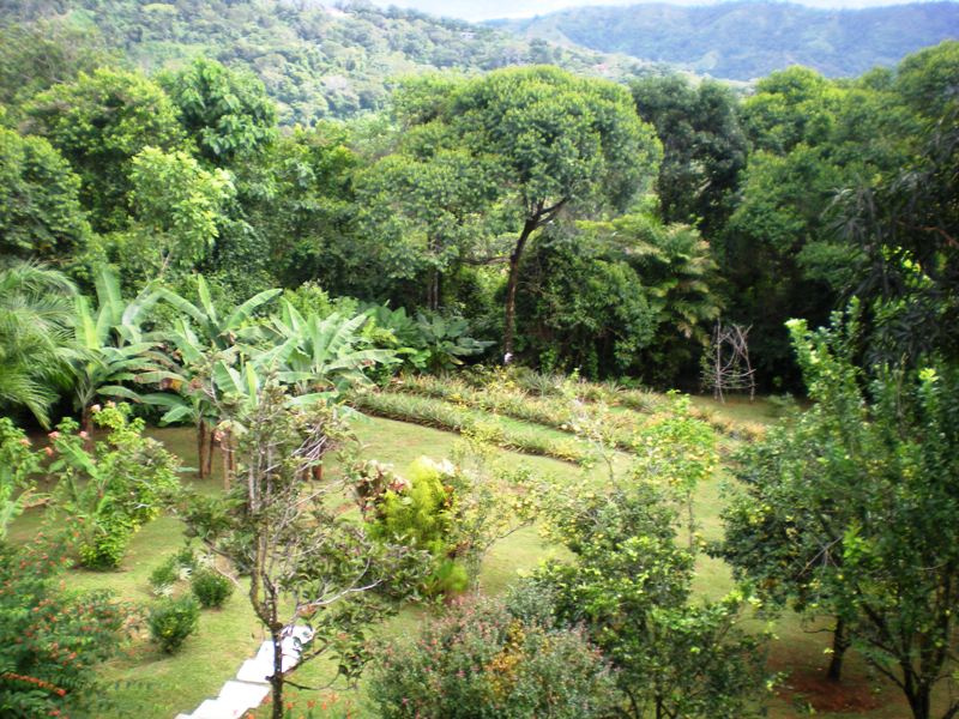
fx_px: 1053
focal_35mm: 38
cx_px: 480
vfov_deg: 37.7
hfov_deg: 49.0
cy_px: 360
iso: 64
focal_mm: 6.3
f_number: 3.1
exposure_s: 1/119
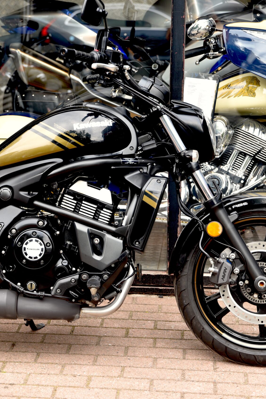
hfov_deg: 13.6
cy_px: 199
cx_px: 45
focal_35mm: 100
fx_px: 1108
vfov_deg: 20.4
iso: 100
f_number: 3.5
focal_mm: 66
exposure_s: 1/60
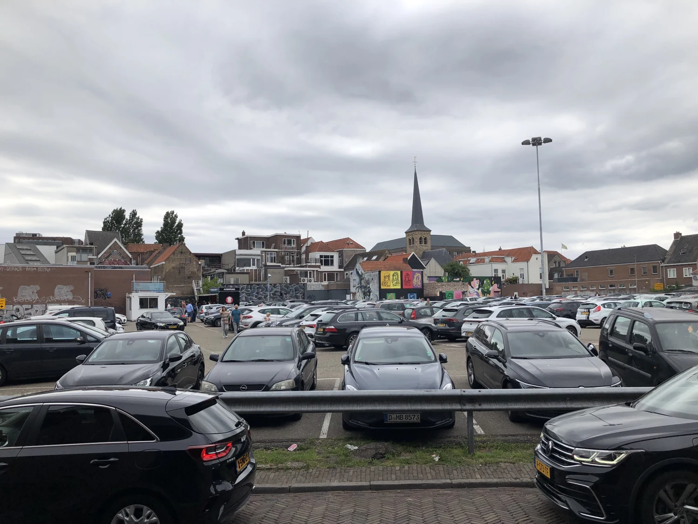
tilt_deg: +2.4
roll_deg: +2.3
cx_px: 349
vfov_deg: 49.7
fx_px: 565
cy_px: 262
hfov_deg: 63.4
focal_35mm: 28
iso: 20
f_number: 1.8
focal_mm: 4
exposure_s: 1/2525
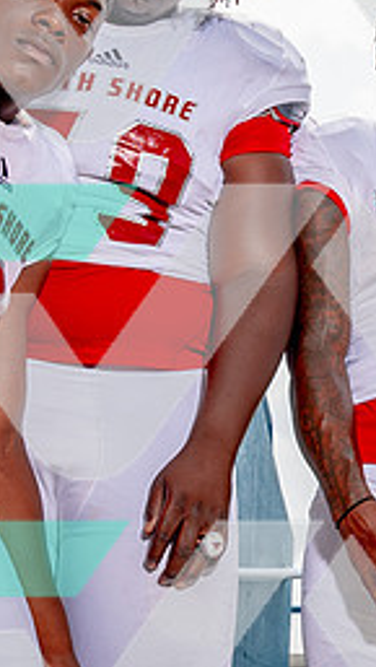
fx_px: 1415
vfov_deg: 26.4
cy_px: 403
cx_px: 534
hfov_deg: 14.3
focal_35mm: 80
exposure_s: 1/125
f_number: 8
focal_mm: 24
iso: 100
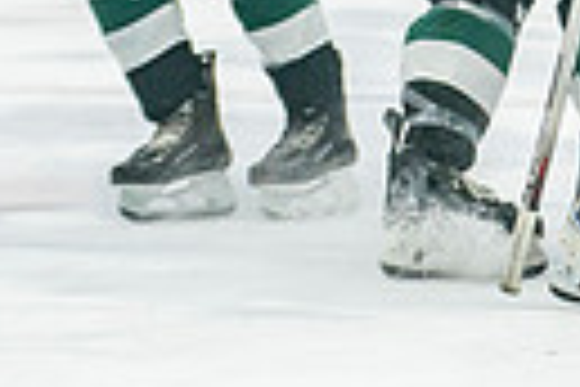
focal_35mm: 946
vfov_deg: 1.5
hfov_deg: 2.2
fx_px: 15240
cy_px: -235
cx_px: 1019
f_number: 3.2
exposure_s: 1/640
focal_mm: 140
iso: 1000
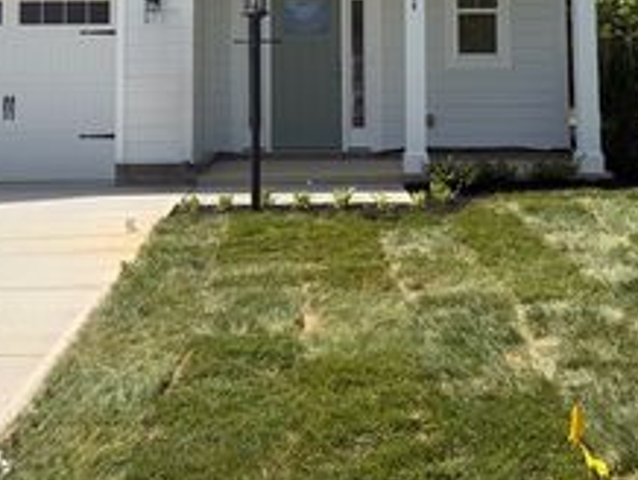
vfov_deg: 25.4
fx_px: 1015
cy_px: 10
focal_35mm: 55
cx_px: 313
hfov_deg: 34.9
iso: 80
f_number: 1.78
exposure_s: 1/4975
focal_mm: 6.76
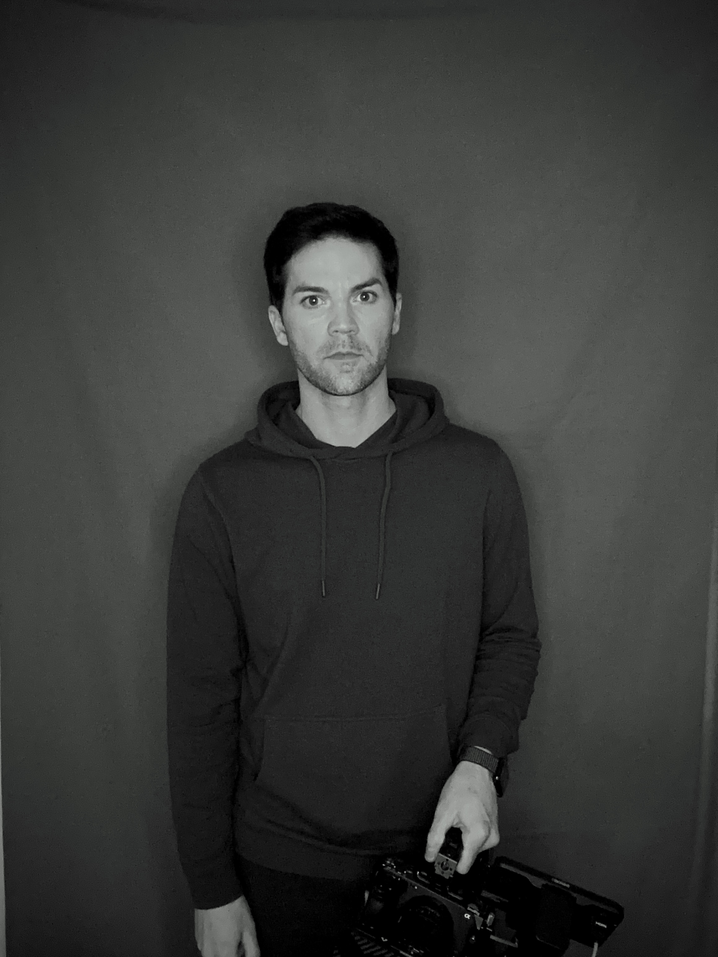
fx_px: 830
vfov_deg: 60.0
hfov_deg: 46.8
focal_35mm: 30
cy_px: 478
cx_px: 359
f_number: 1.9
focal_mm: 2.69
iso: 500
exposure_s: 1/30
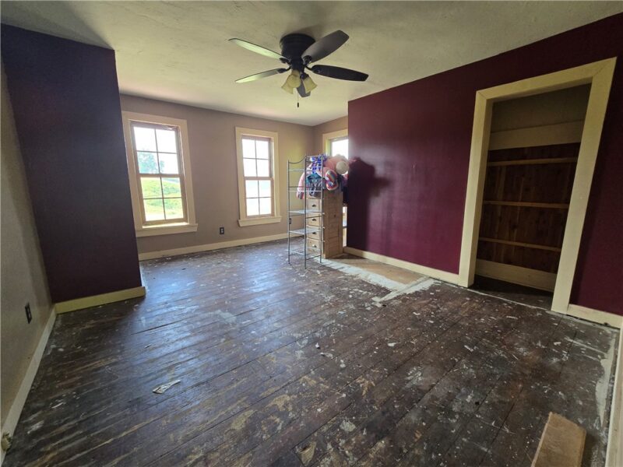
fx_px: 234
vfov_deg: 89.9
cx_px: 312
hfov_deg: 106.2
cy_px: 234
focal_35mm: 13
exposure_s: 1/60
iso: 250
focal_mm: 2.2
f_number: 2.2
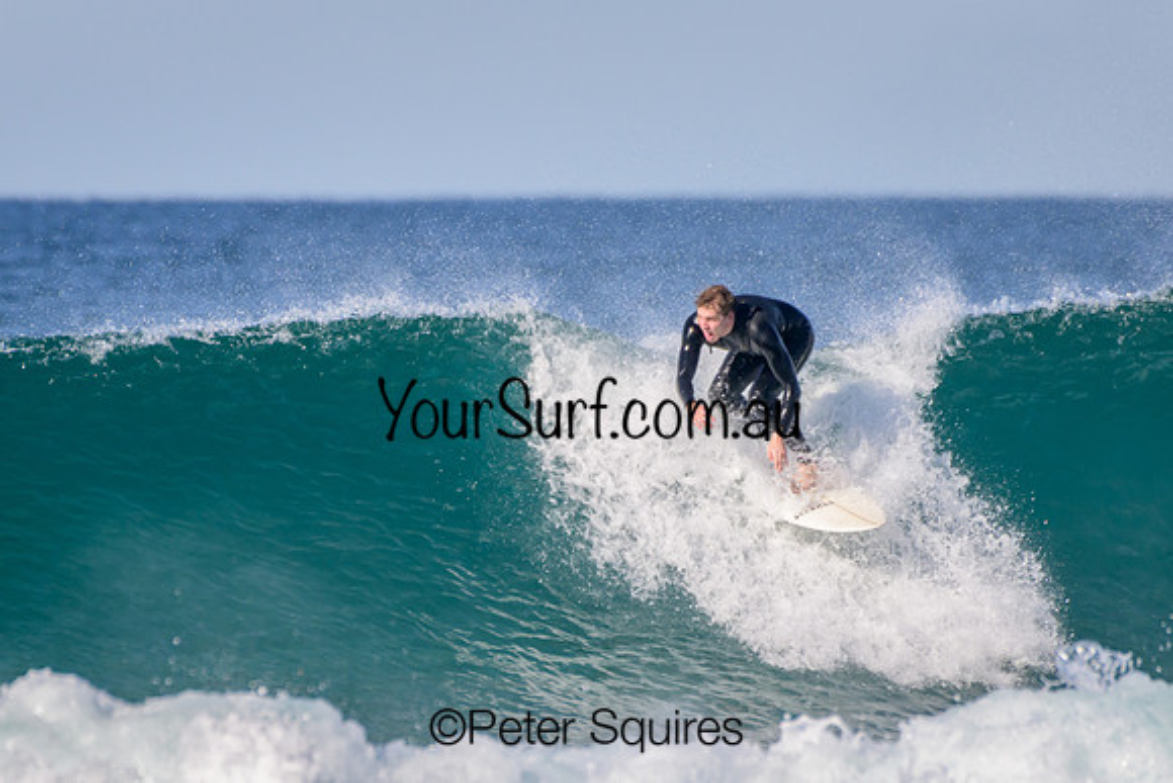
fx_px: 33088
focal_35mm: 1015
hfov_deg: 2.0
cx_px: 586
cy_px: 392
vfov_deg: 1.4
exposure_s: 1/2000
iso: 1000
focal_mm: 1000
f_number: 11
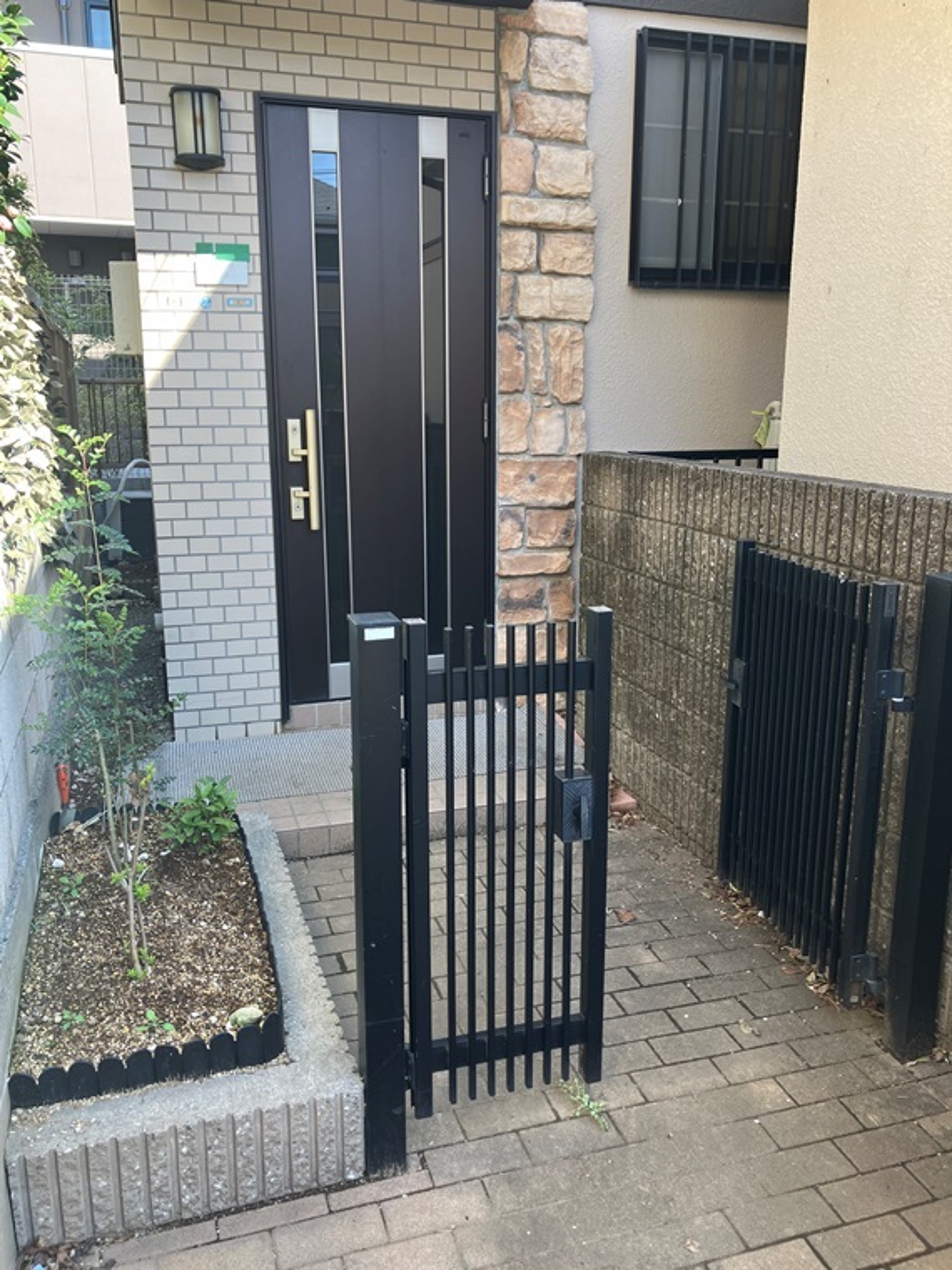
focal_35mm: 28
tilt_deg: -12.8
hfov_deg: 49.7
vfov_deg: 63.4
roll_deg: +0.1
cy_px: 635
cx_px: 476
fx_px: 1027
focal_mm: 3.99
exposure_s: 1/121
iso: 25
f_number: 1.8
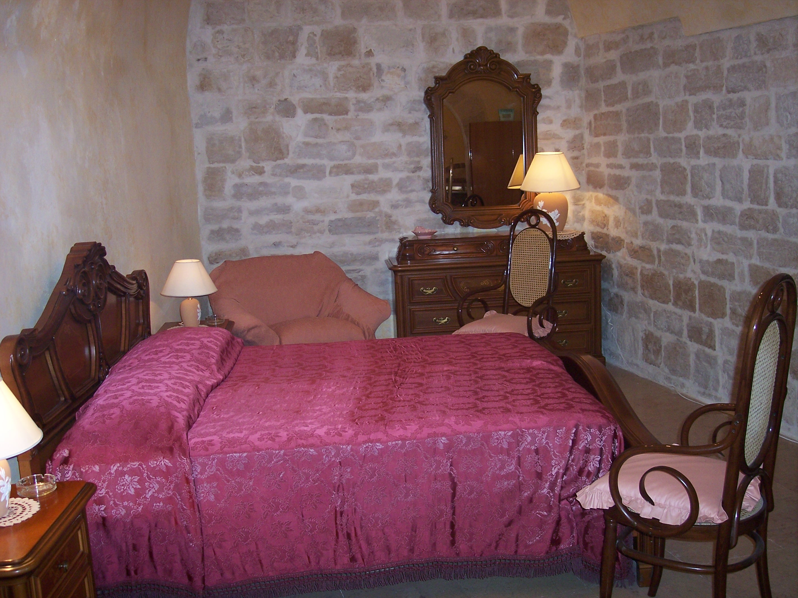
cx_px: 399
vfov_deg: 36.8
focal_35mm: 39
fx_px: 899
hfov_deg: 47.9
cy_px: 299
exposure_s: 1/60
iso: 140
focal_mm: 8
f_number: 2.8
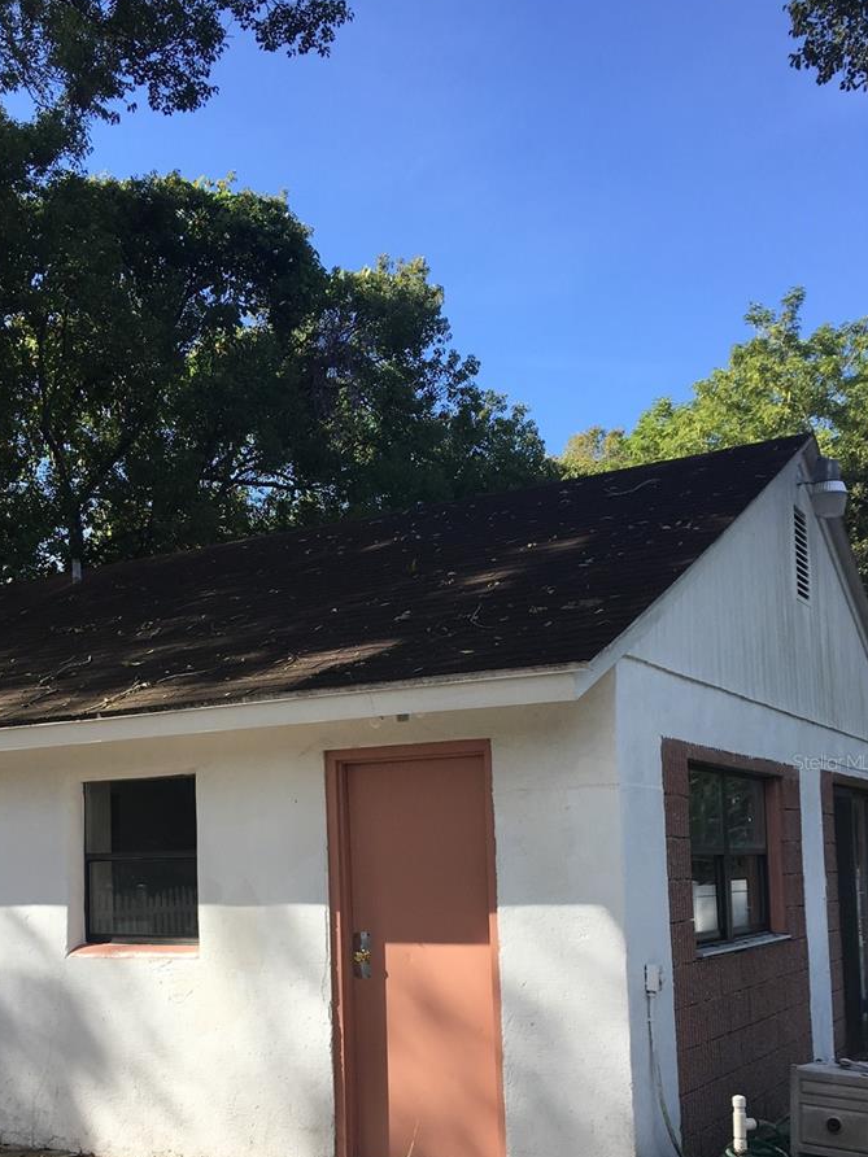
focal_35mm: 39
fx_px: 1304
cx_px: 301
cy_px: 761
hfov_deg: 36.5
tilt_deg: +4.0
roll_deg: +0.1
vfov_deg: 47.2
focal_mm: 4.15
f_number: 2.2
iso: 25
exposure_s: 1/761
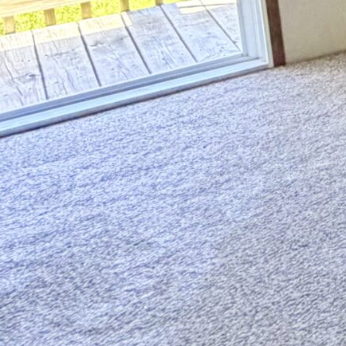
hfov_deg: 13.3
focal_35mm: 73
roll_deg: -0.1
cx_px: 917
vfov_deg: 20.4
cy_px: -167
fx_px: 826
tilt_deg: -8.0
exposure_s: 1/120
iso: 200
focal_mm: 2.22
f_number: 2.2
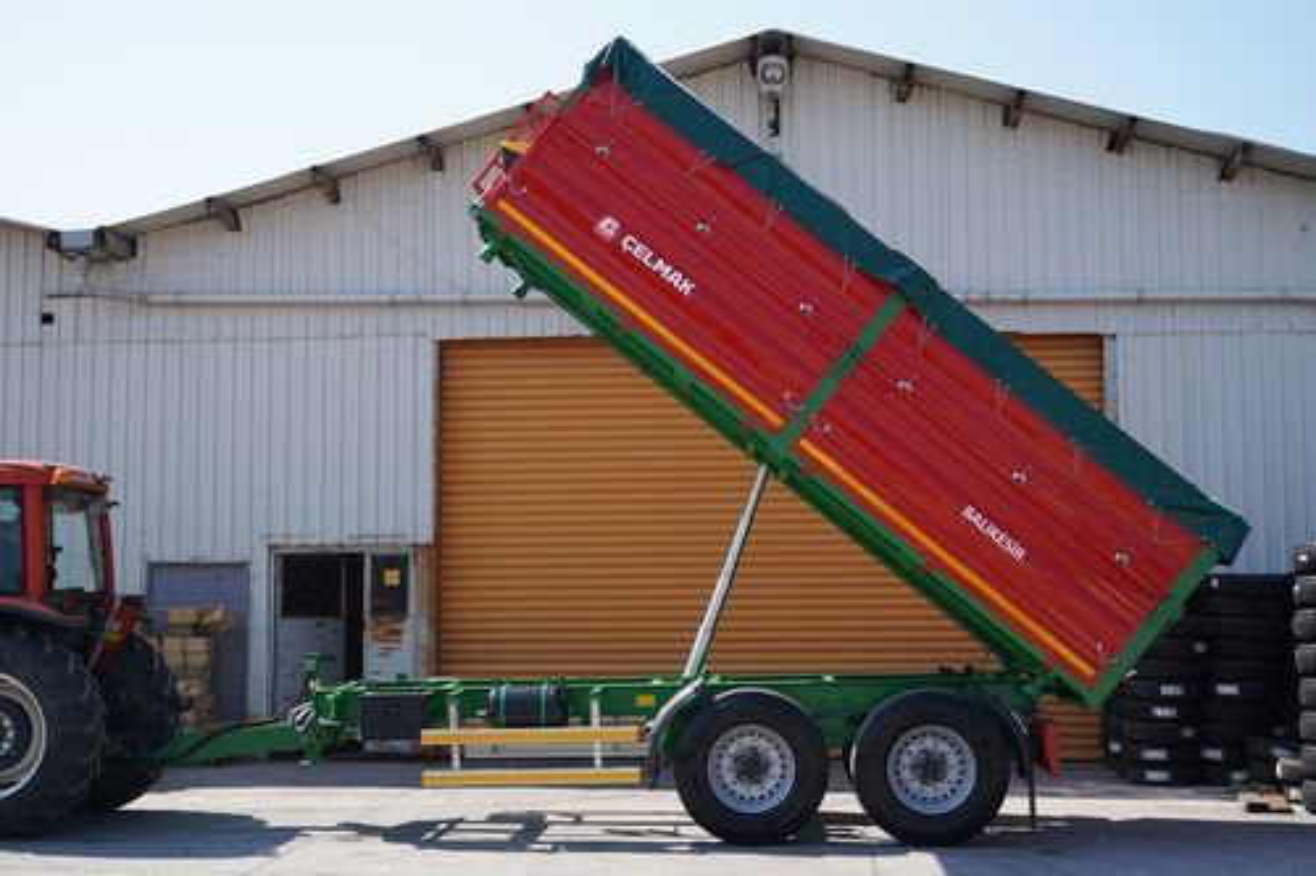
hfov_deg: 43.6
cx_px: 658
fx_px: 1644
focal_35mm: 45
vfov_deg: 29.8
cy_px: 438
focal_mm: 45
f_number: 7.1
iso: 200
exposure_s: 1/400
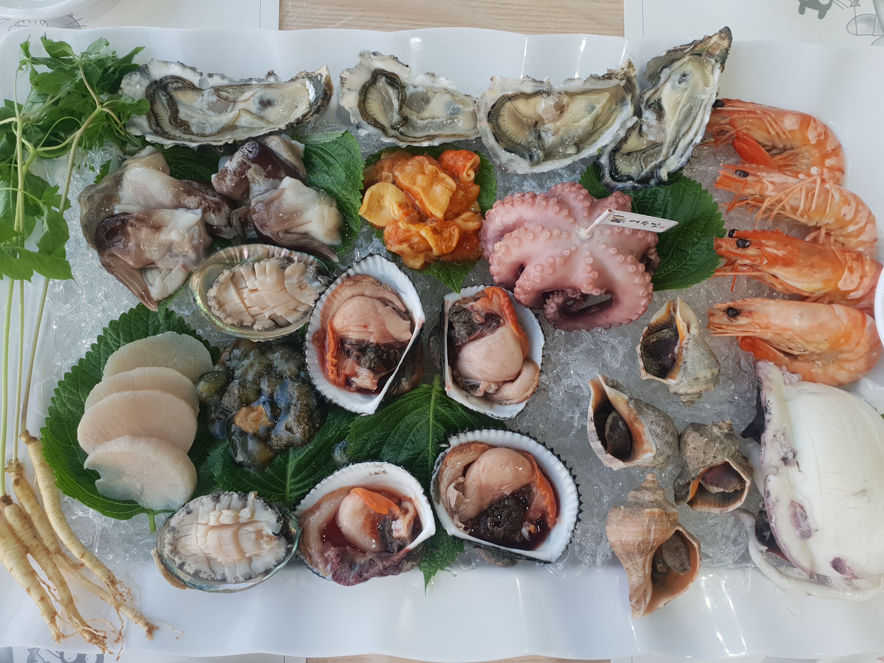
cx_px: 442
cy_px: 332
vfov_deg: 53.1
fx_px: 664
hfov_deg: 67.3
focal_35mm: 26
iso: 80
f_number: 2.4
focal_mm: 4.3
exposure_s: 1/60
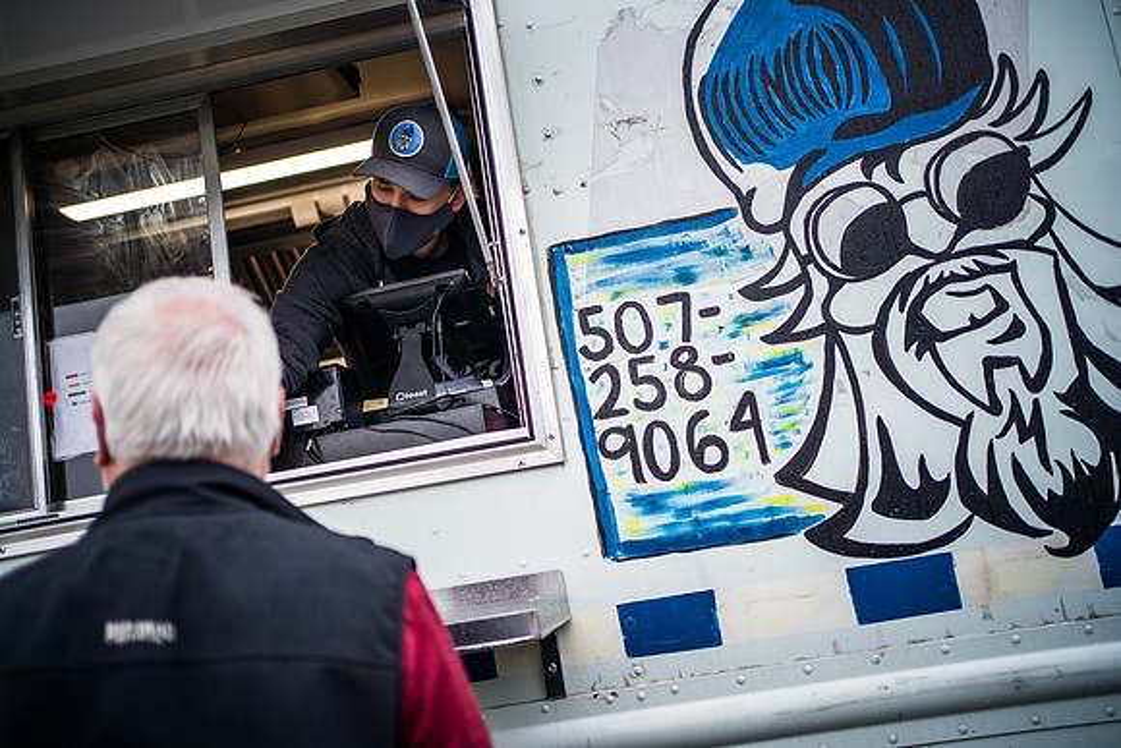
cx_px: 560
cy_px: 374
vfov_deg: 37.9
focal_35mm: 35
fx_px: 1090
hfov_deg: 54.4
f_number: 1.8
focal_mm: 35
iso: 800
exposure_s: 1/1250
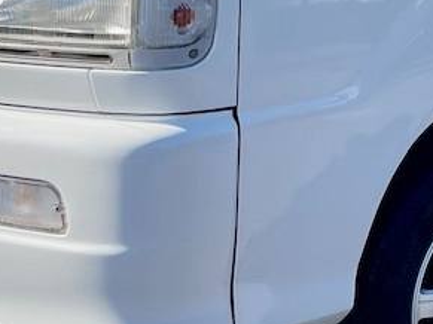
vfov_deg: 12.8
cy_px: -156
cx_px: 466
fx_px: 1375
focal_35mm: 110
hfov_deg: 17.3
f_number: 1.6
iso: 32
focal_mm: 5.1
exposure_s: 1/2488
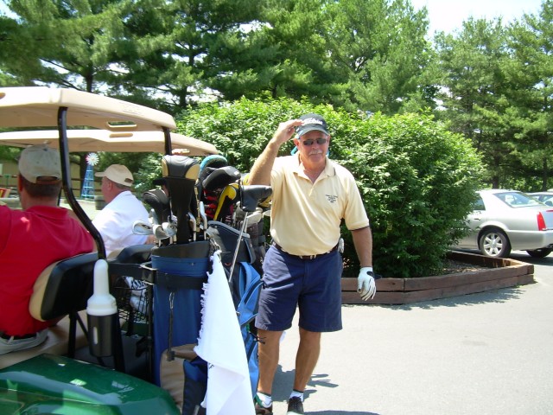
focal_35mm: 38
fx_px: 607
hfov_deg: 49.0
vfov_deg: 37.7
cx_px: 276
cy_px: 208
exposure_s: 1/250
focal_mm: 6.3
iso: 50
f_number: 2.8
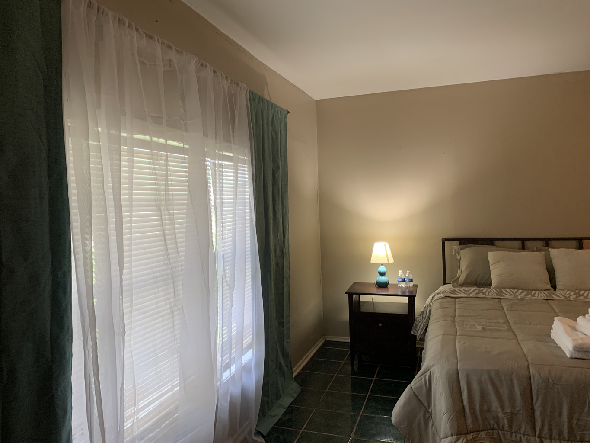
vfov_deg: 53.1
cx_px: 295
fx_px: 443
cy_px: 222
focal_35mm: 26
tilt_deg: -1.2
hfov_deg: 67.3
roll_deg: +0.8
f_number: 1.8
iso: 125
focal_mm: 4.25
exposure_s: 1/60
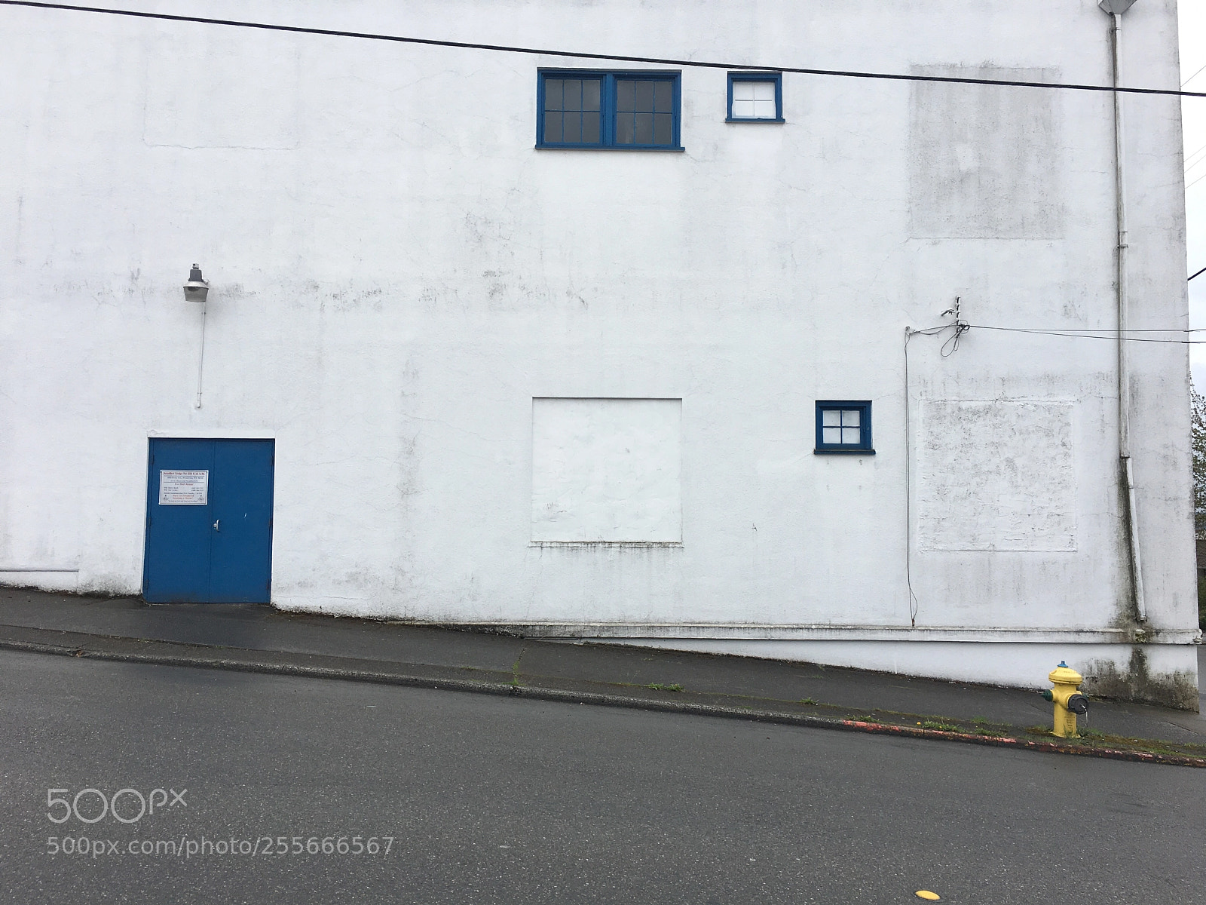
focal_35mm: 29
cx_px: 603
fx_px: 1010
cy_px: 452
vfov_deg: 48.2
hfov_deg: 61.7
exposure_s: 1/1304
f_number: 2.2
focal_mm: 4.15
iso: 25
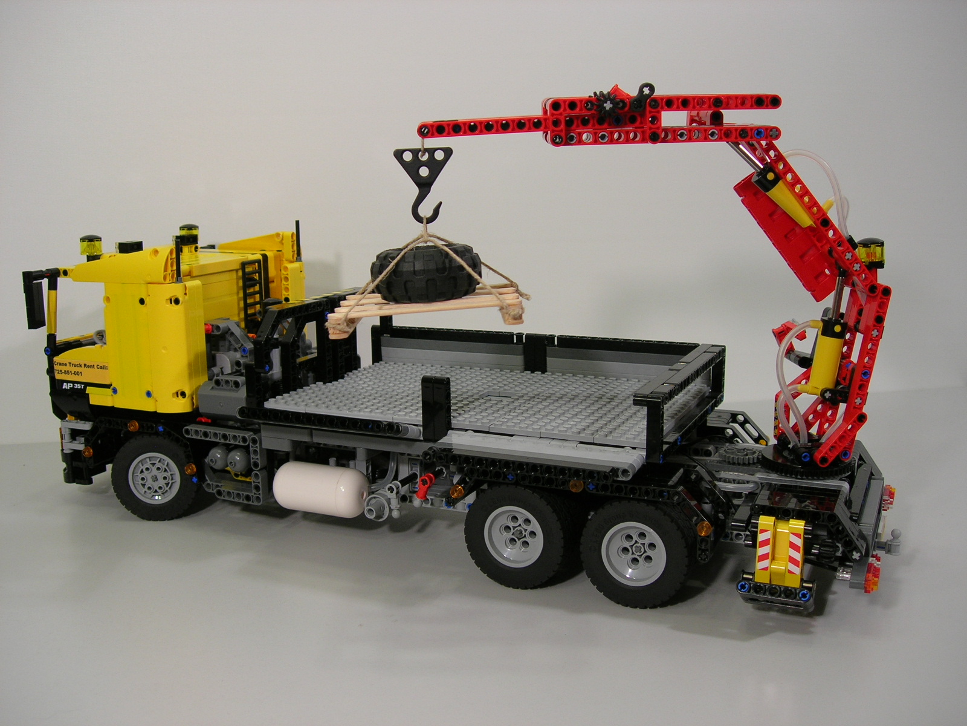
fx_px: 1062
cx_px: 484
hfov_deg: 49.0
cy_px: 363
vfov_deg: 37.7
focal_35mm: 38
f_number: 2.8
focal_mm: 7.8
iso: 64
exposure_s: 1/20.8
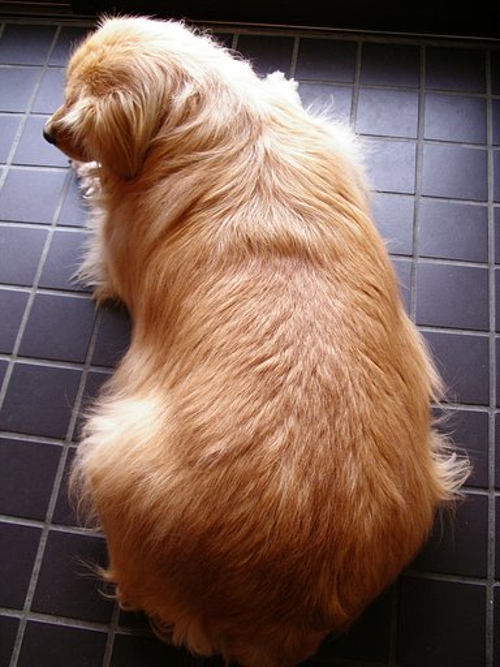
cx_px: 250
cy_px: 334
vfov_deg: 50.1
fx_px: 713
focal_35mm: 37
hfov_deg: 38.7
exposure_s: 1/40
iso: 200
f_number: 2.8
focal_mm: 7.8
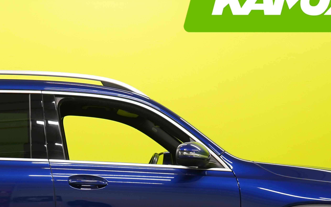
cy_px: 201
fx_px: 1046
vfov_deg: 11.2
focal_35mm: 116
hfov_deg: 17.9
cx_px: 85
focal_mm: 48
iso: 400
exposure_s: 1/25
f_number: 5
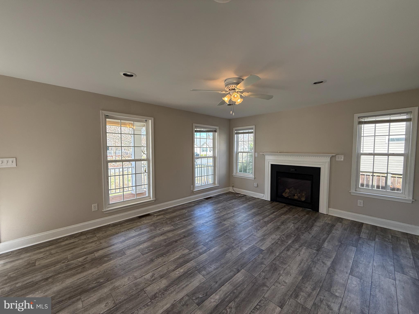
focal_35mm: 14
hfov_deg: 102.1
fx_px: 169
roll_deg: +0.4
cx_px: 210
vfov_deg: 85.7
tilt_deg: -2.8
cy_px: 157
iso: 64
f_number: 2.2
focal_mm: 2.22
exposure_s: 1/122
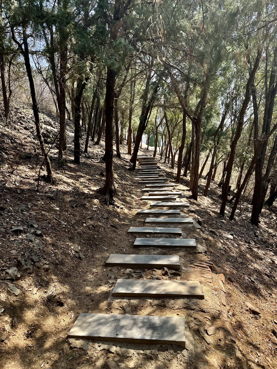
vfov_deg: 67.3
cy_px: 184
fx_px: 277
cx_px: 138
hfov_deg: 53.1
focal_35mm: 26
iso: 32
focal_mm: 4.2
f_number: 1.6
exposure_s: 1/561
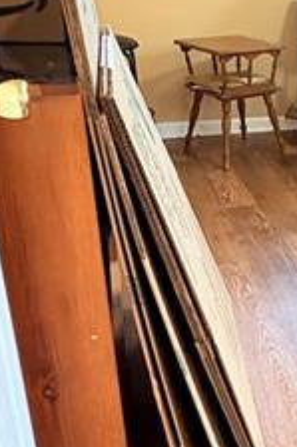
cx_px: 474
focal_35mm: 50
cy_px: 164
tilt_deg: -17.6
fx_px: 620
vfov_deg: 39.3
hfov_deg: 21.5
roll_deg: -5.1
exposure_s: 1/60
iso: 640
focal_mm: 2.22
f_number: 2.2
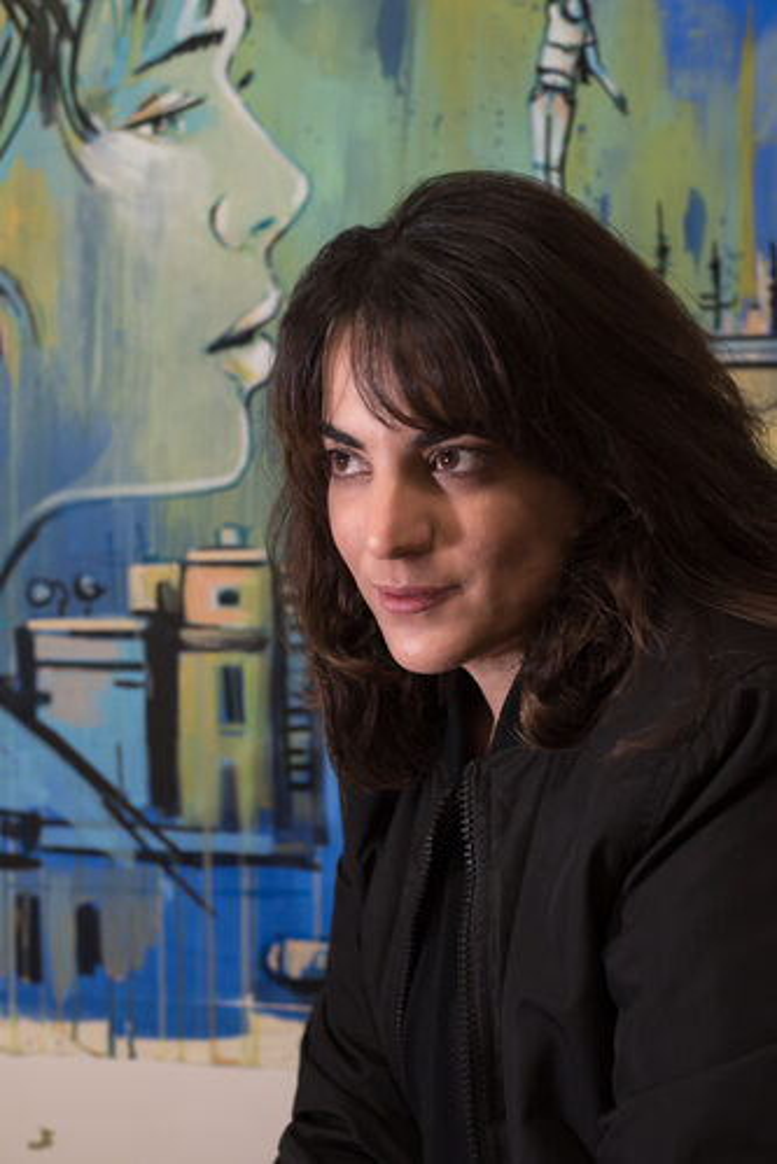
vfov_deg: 39.6
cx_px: 388
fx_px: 1618
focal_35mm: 50
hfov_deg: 27.0
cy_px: 582
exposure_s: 1/80
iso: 640
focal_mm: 50
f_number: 4.5
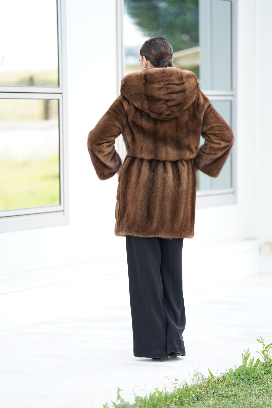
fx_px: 1768
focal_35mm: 156
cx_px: 136
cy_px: 204
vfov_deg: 13.2
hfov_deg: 8.8
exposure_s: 1/250
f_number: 2.8
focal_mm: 156
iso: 250
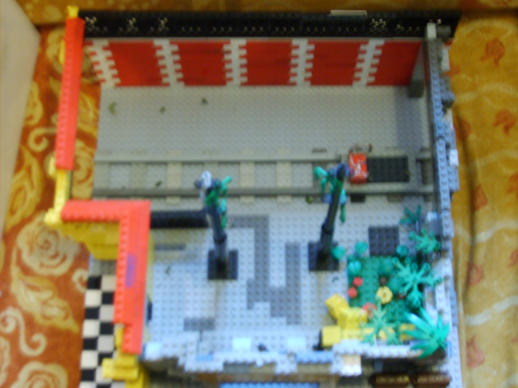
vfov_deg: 28.0
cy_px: 194
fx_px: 778
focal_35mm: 52
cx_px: 259
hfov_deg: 36.8
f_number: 3.3
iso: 140
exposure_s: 1/2
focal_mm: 8.7
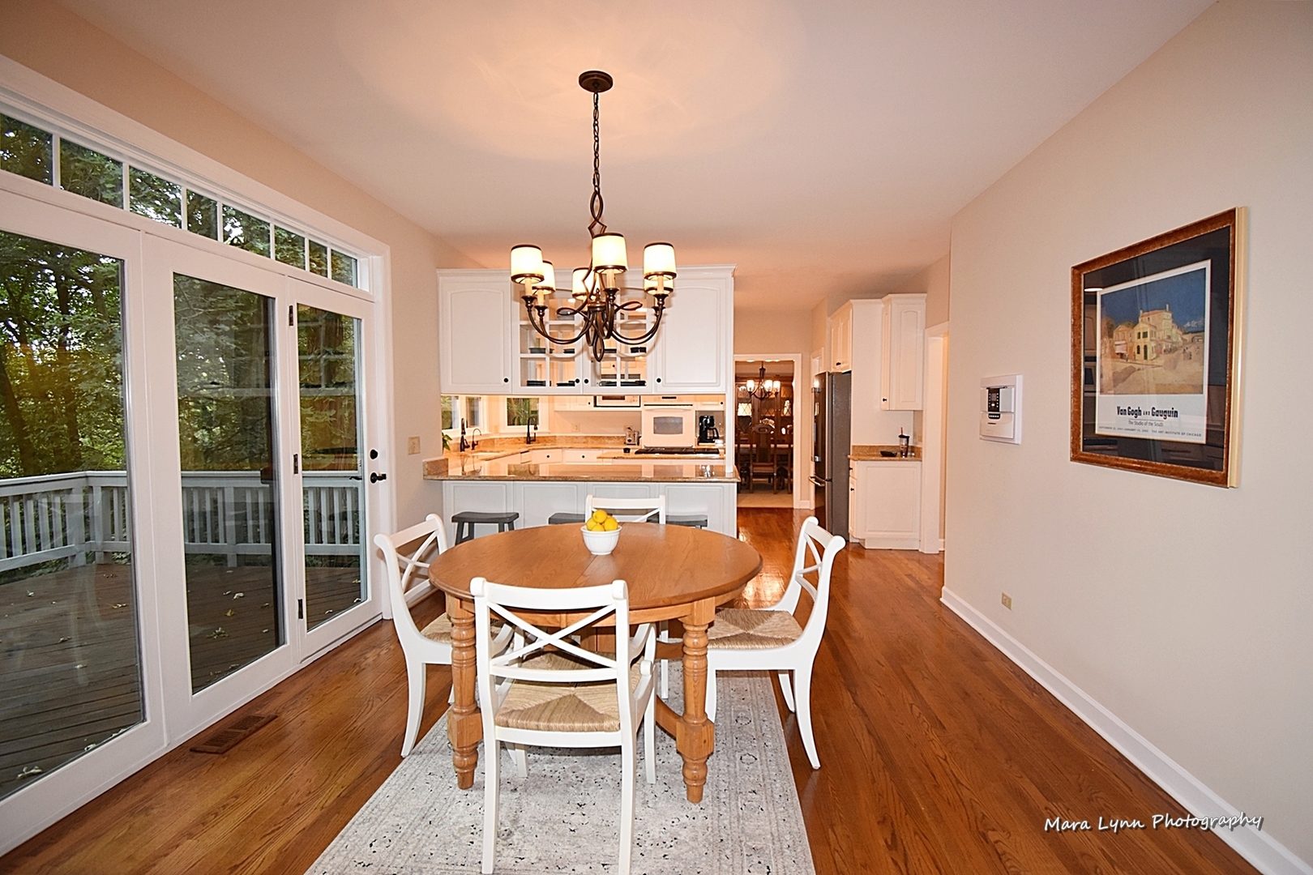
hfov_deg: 100.4
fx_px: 547
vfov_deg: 77.3
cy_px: 438
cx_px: 656
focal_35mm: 15
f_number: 4.5
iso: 800
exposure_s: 1/60
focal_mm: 10
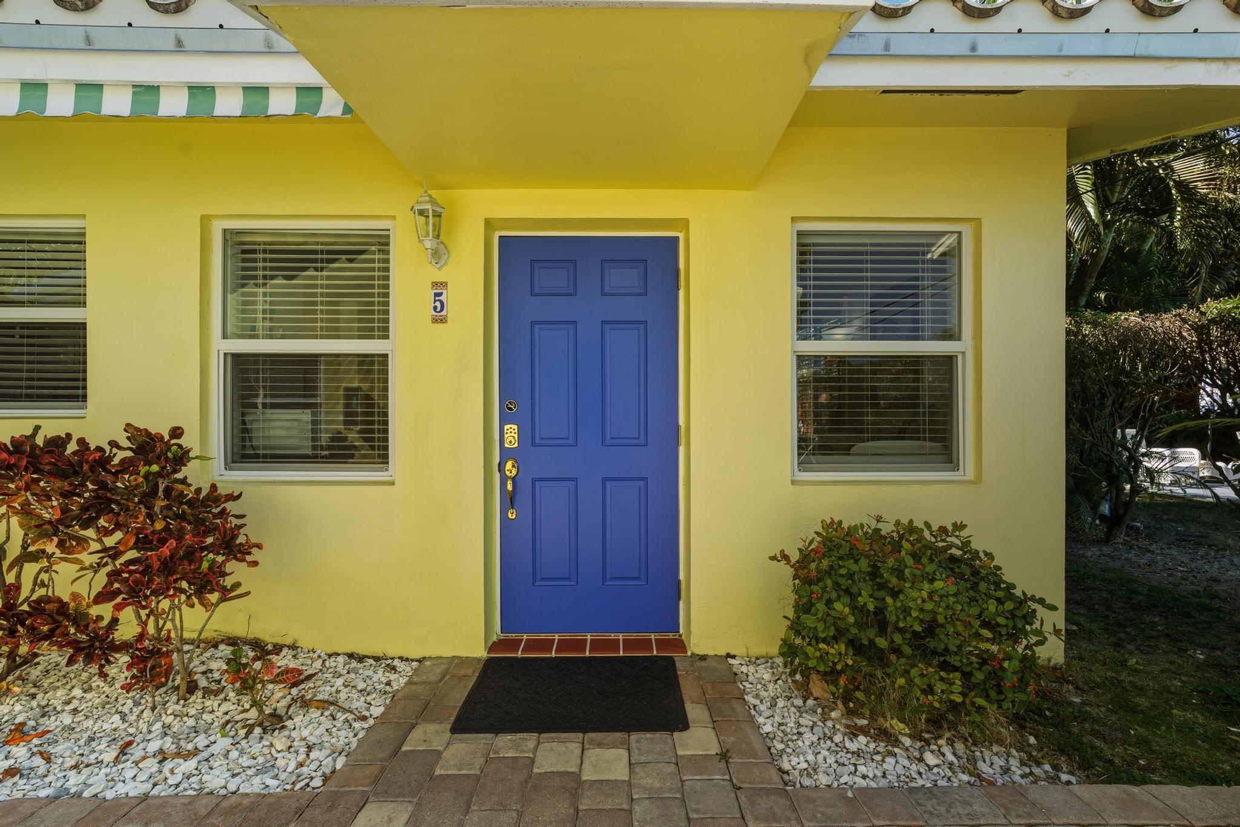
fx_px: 517
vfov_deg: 77.3
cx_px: 620
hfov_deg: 100.4
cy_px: 414
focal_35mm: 15
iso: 100
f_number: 8
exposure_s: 1/640
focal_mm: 15
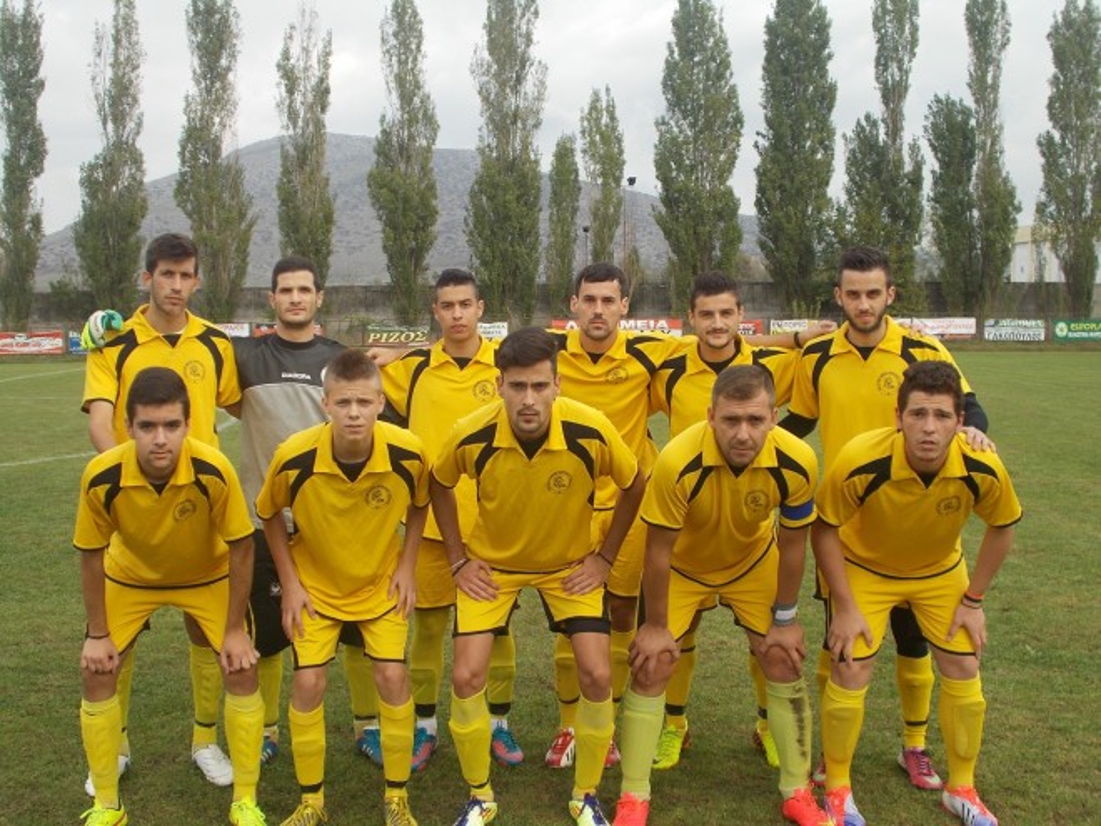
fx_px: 1399
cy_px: 413
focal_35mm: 44
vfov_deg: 32.9
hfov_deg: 42.9
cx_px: 550
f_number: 4.2
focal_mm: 7.9
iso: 80
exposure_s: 1/160
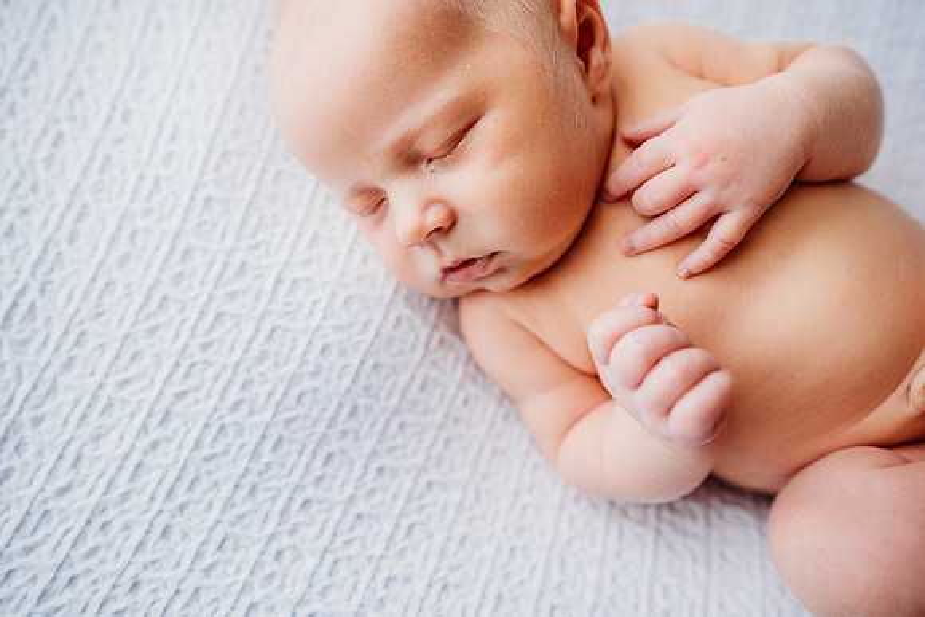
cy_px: 308
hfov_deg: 73.7
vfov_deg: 53.2
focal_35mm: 24
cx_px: 462
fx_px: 617
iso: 80
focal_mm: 24
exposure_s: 1/200
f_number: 2.8
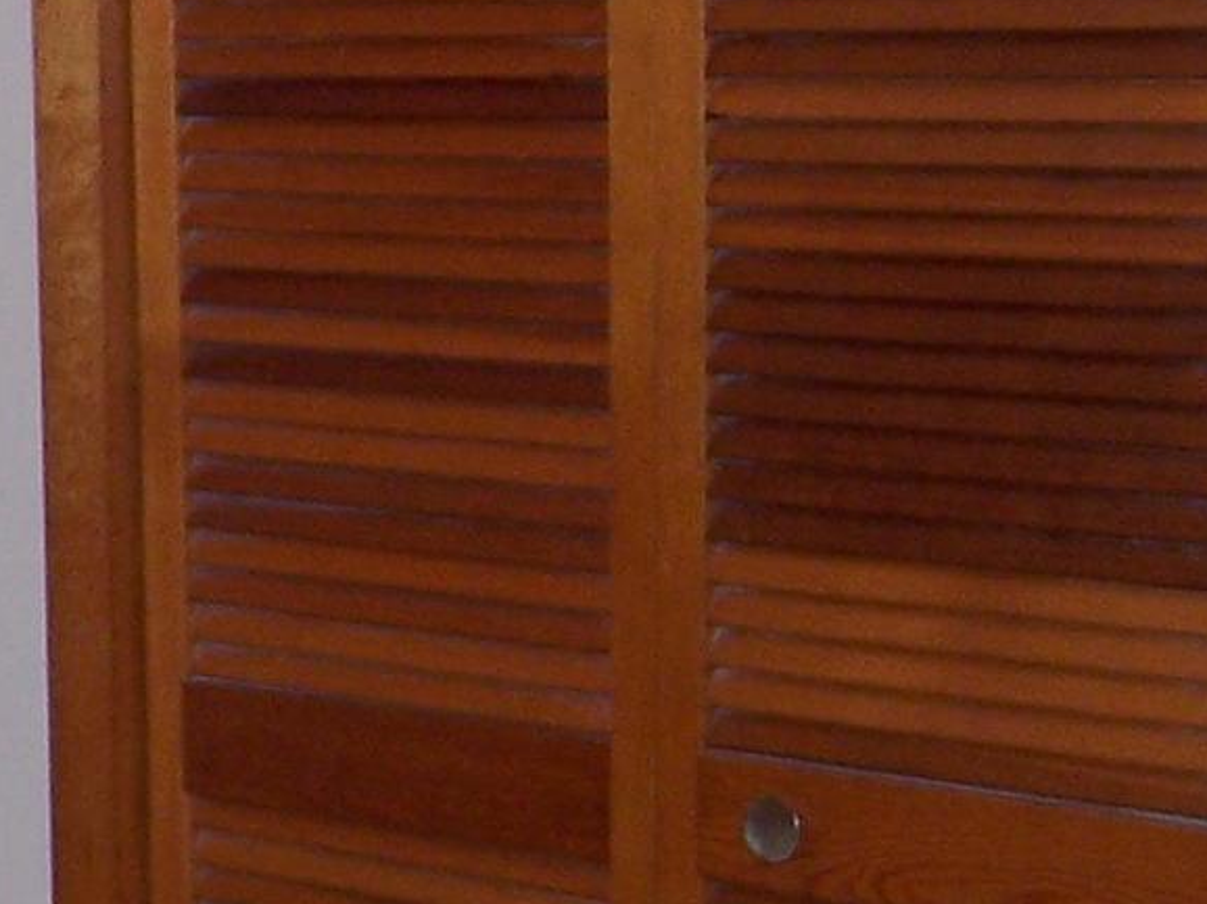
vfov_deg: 12.6
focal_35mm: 117
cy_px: 608
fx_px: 4078
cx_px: -756
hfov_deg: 15.2
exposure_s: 1/60
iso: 140
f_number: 2.8
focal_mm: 5.5
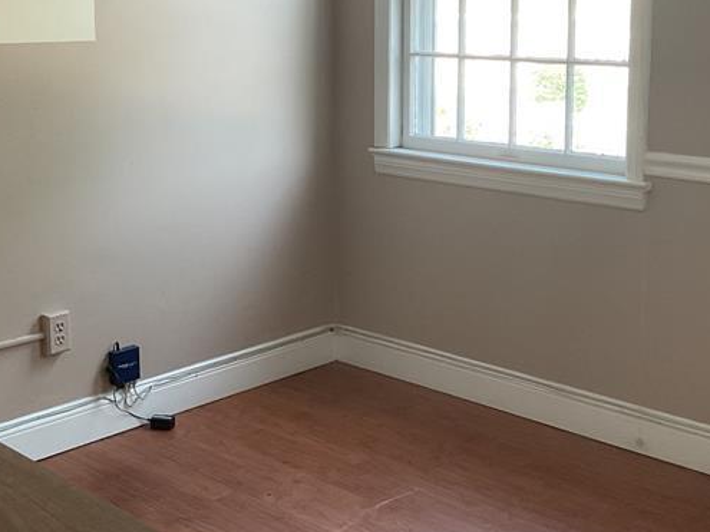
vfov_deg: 24.2
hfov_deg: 32.1
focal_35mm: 60
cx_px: 306
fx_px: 1230
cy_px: 153
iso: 64
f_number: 1.8
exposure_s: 1/60
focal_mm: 3
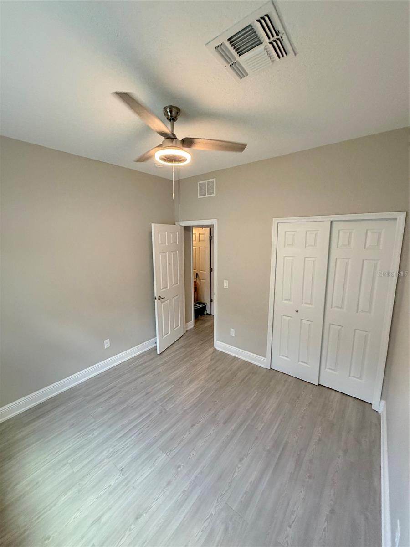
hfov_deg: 85.7
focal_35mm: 14
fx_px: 221
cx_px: 205
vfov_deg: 102.1
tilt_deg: -7.3
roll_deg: +0.1
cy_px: 274
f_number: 2.2
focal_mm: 2.22
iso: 320
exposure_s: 1/120
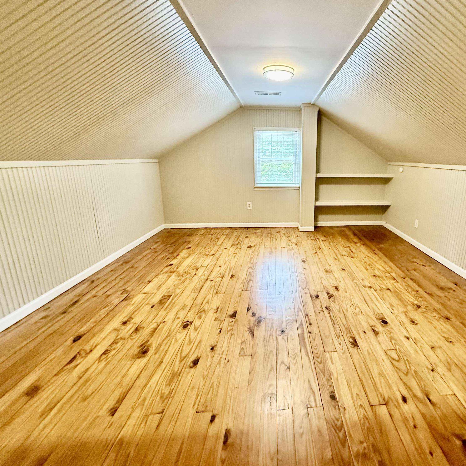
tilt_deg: -14.3
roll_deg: -0.9
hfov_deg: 82.0
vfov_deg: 84.0
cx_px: 299
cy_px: 227
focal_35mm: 17
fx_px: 259
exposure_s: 1/120
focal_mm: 2.22
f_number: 2.2
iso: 640
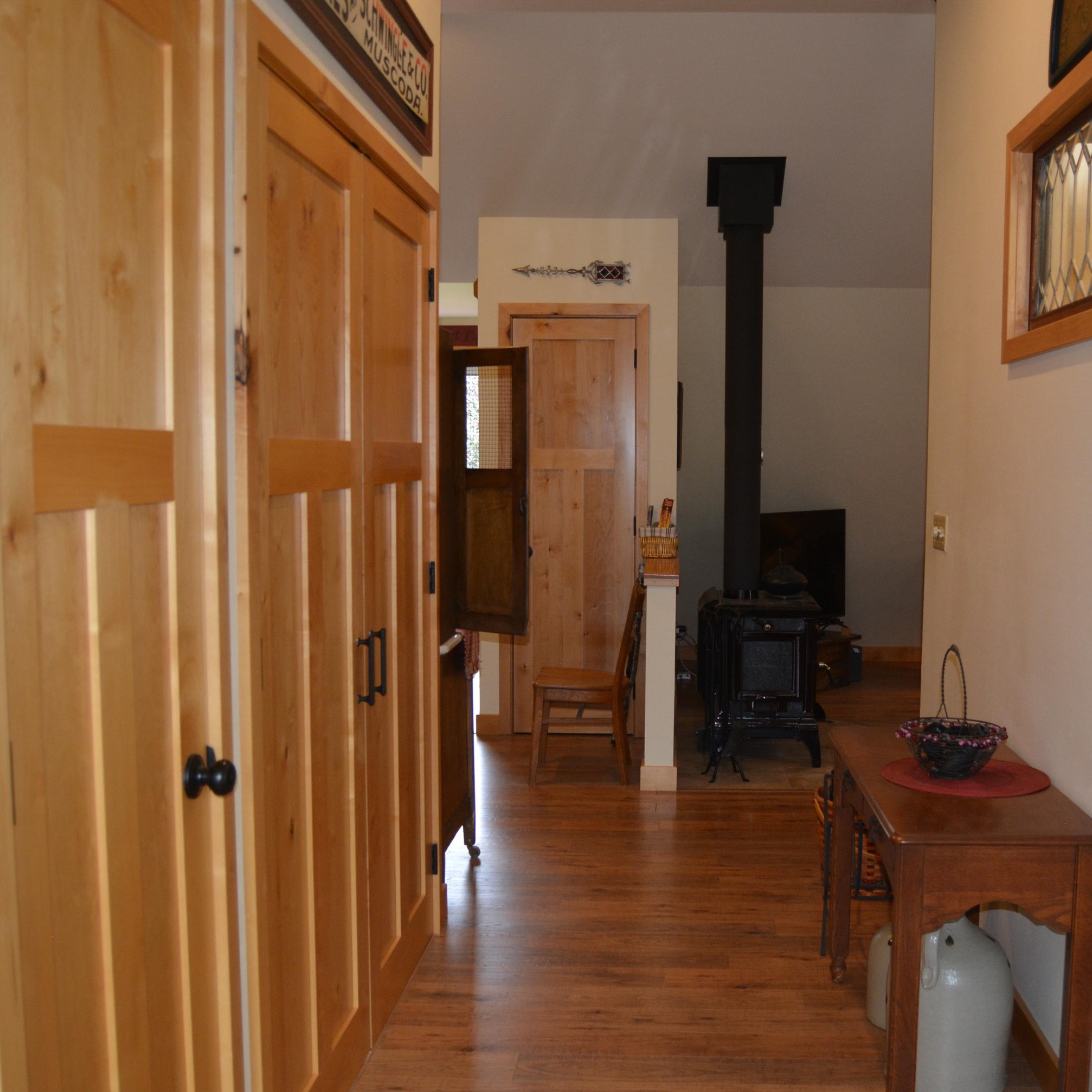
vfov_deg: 47.2
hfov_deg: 47.0
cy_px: 554
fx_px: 1249
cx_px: 645
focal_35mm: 35
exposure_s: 1/60
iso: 900
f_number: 3.5
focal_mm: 18
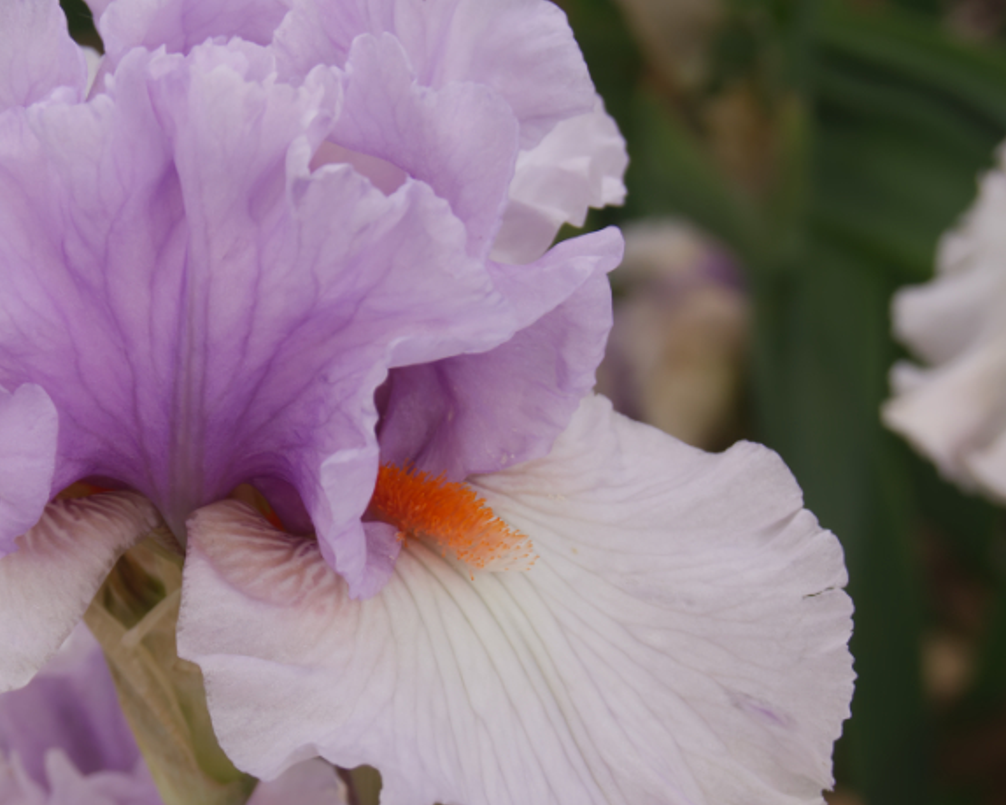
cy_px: 431
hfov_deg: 11.9
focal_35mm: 162
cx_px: 224
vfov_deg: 9.5
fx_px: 4822
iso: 100
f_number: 9
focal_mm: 55
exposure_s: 1/100
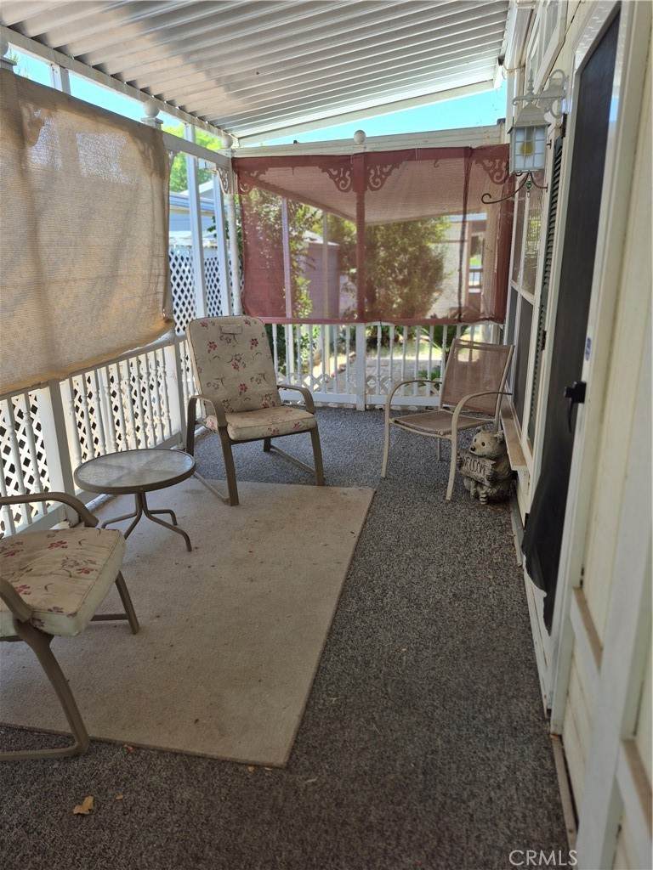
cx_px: 326
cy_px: 435
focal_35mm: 23
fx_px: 578
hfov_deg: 58.9
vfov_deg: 73.9
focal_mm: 5.4
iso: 25
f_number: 1.8
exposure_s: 1/190
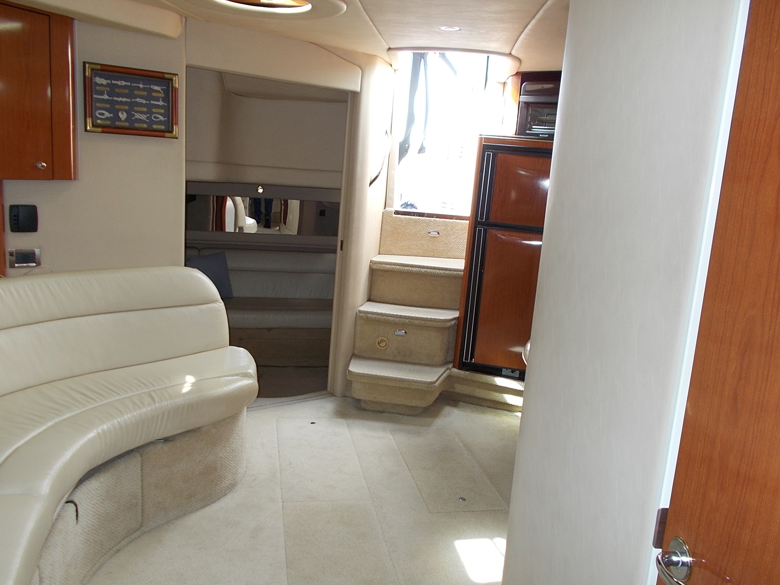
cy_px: 281
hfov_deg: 63.4
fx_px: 631
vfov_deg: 49.7
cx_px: 400
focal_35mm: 28
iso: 125
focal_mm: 4.6
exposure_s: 1/25
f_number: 3.2
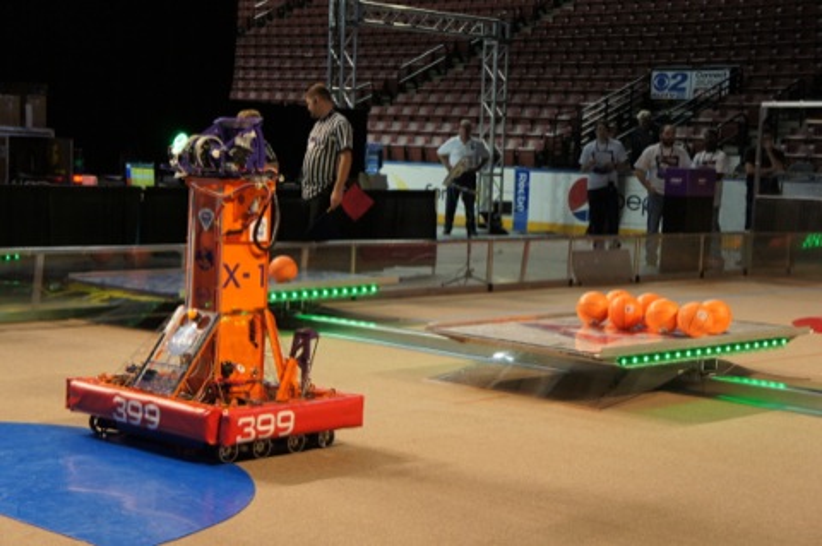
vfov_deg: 20.6
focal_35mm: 66
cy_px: 273
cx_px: 411
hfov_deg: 30.5
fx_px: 1505
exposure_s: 1/80
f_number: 5
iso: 1000
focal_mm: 44
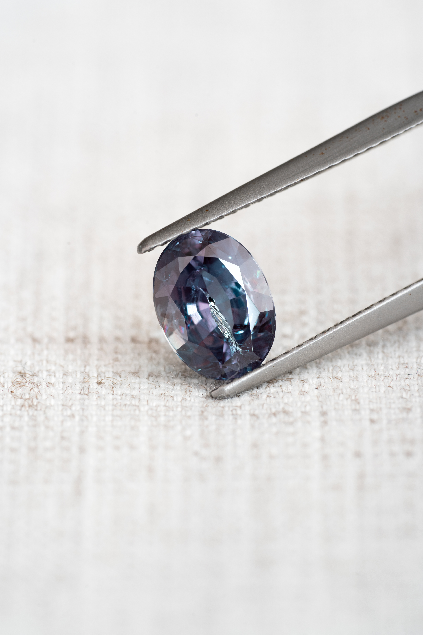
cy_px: 318
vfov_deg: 22.6
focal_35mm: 90
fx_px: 1586
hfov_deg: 15.2
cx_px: 212
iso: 100
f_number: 8
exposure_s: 1/2.5
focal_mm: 90
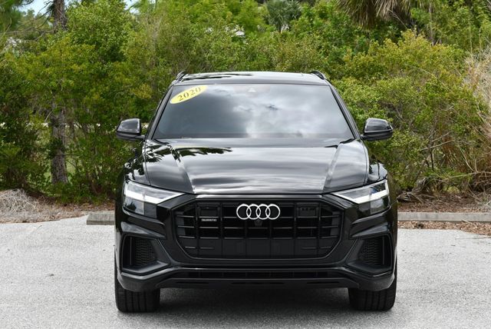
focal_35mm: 96
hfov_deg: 21.2
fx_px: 1310
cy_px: 164
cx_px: 246
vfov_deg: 14.3
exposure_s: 1/250
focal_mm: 48
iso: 140
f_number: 8
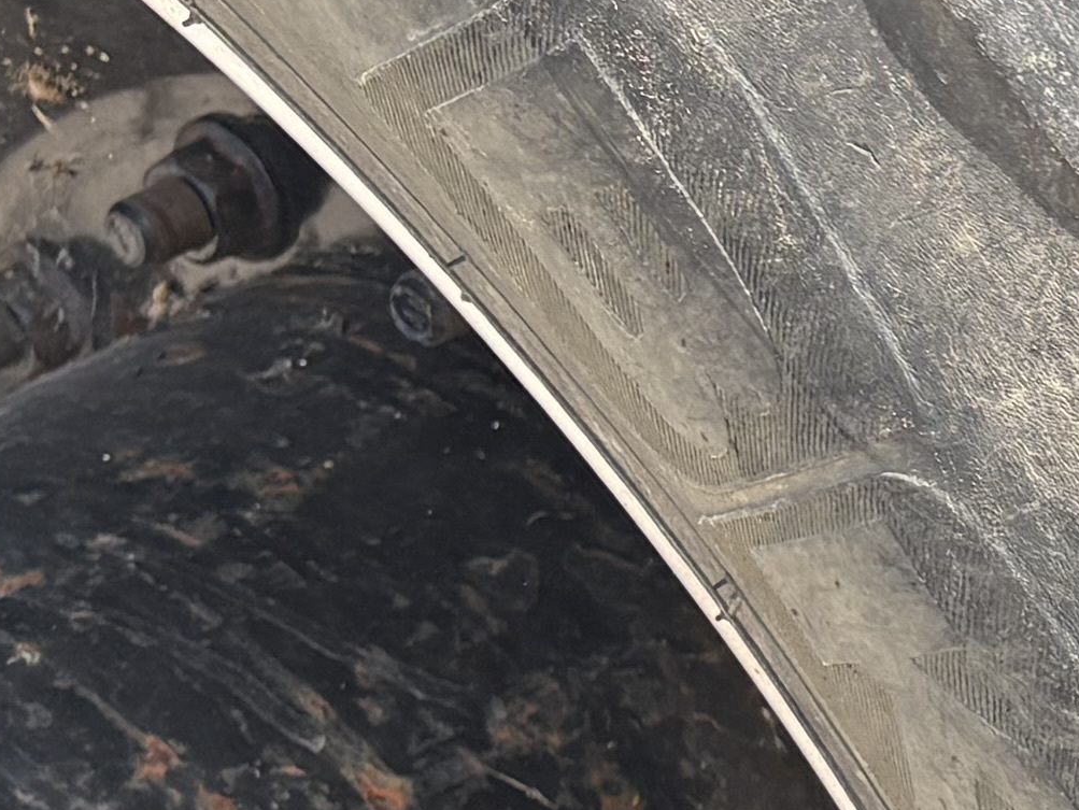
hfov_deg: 12.1
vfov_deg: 10.0
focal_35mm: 148
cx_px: 2046
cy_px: 777
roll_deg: +2.8
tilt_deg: -27.2
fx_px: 4615
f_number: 1.6
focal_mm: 5.96
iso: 50
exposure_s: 1/933
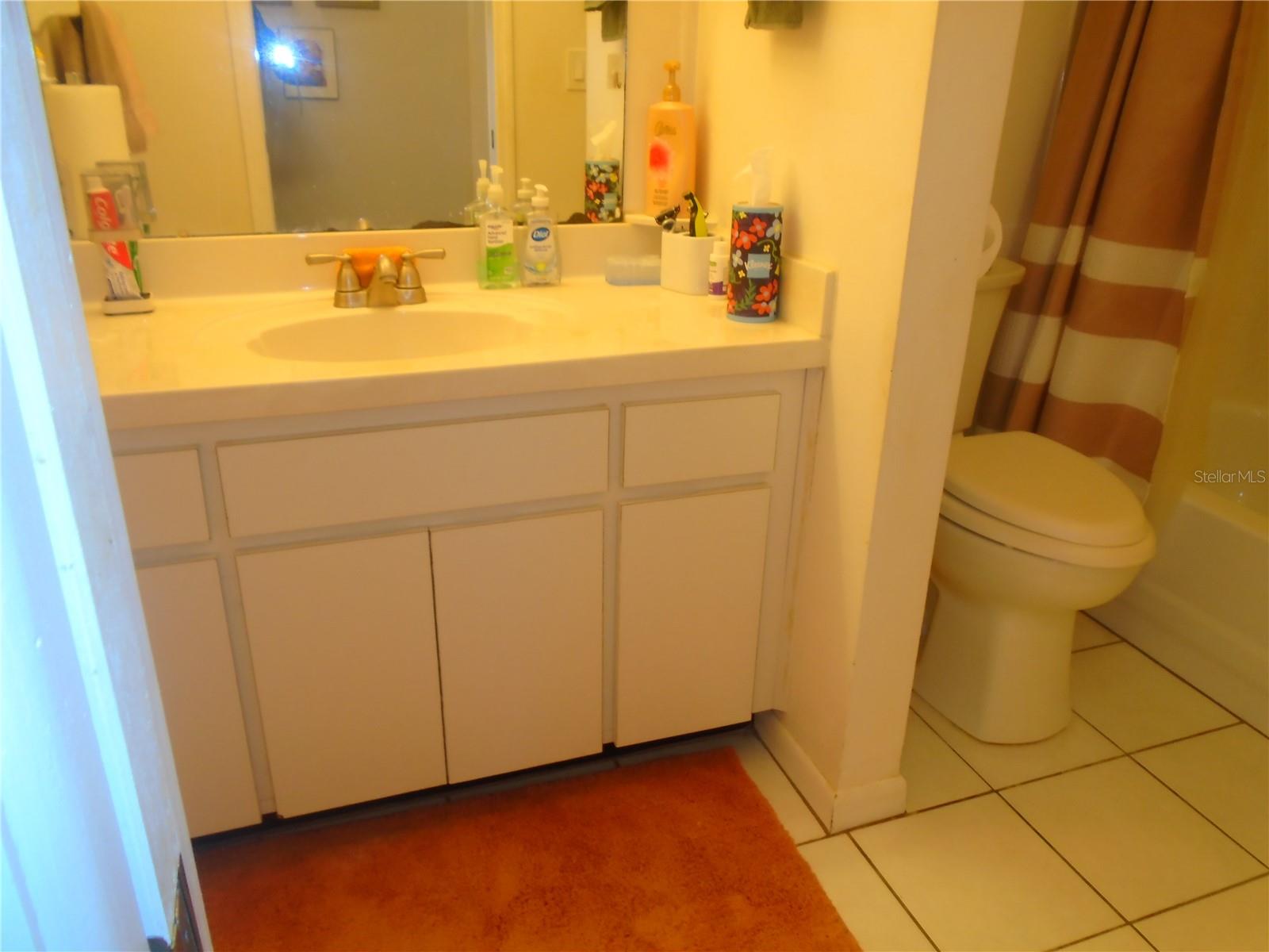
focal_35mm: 26
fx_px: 953
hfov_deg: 67.3
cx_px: 634
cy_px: 476
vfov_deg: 53.1
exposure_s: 1/30
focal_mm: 4.6
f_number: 3.2
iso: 160
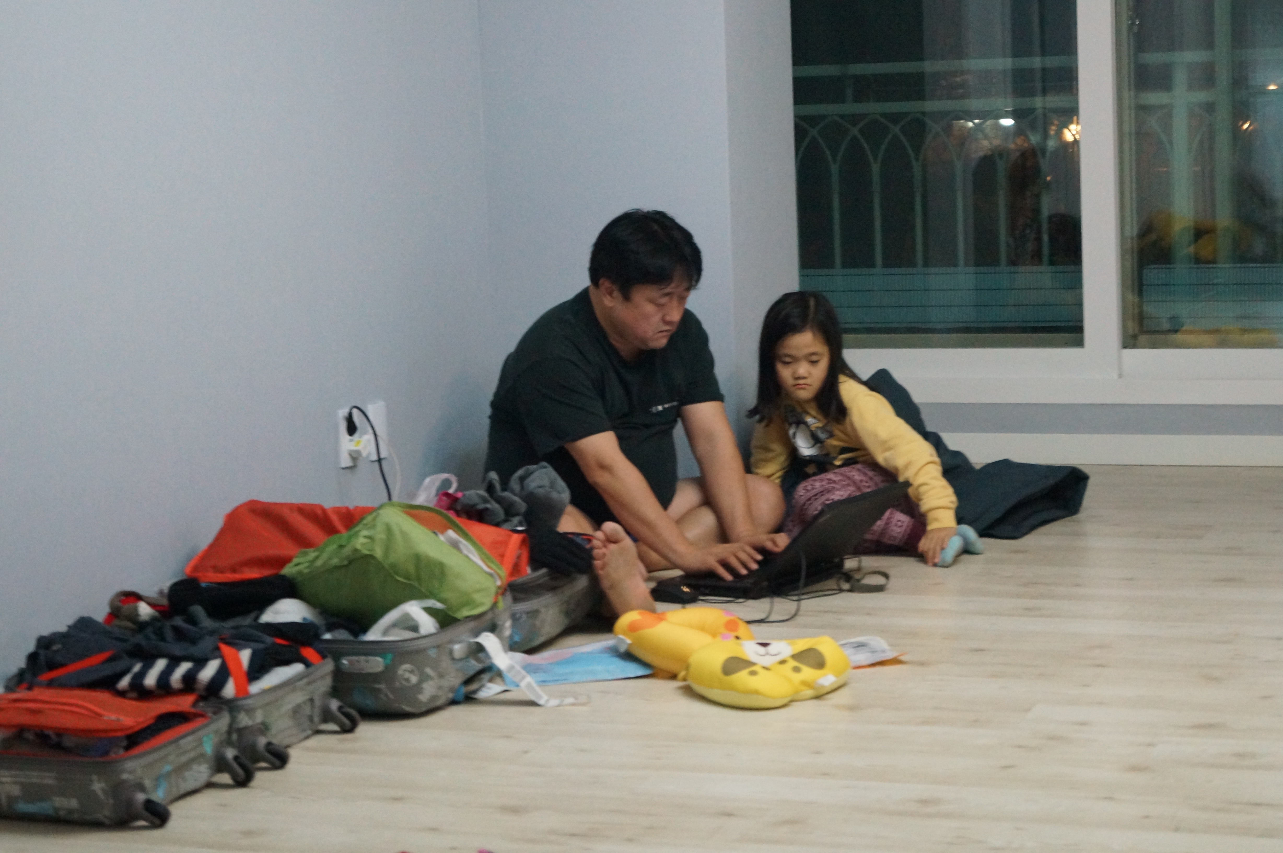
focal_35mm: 82
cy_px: 426
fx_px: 2937
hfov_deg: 24.6
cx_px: 642
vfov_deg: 16.5
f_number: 5.6
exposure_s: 1/100
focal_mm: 55
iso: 3200
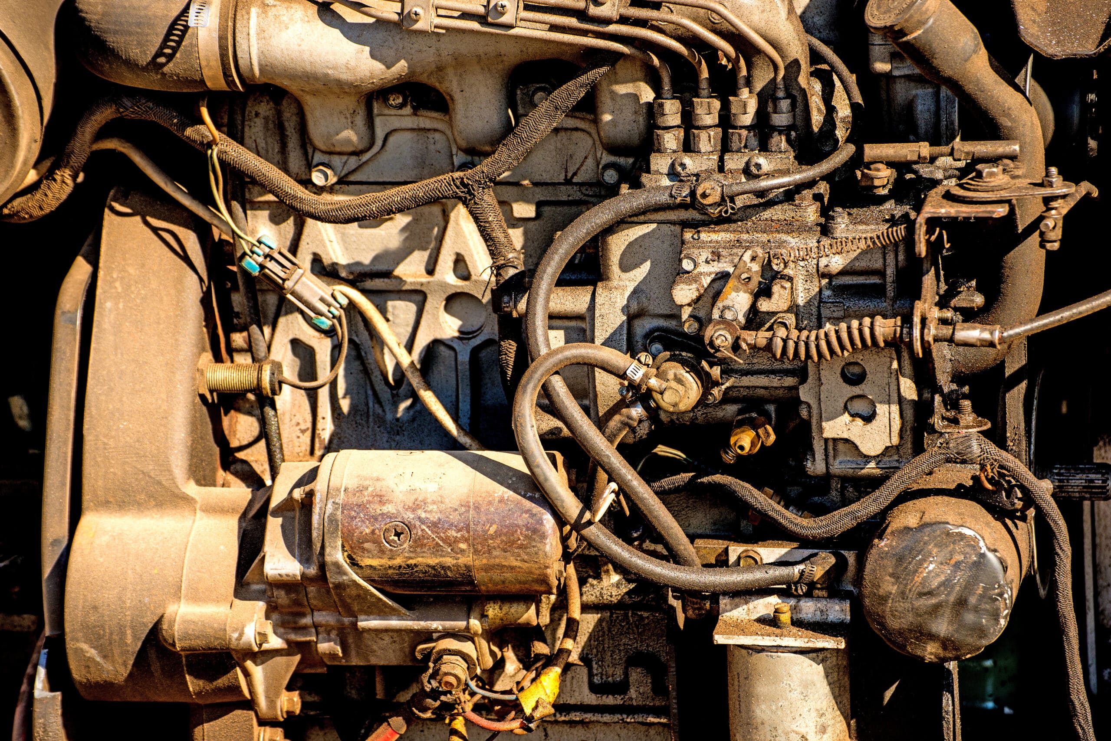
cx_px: 556
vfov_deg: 8.9
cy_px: 370
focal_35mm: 155
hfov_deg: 13.2
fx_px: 4785
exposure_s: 1/250
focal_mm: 155
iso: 200
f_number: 7.1
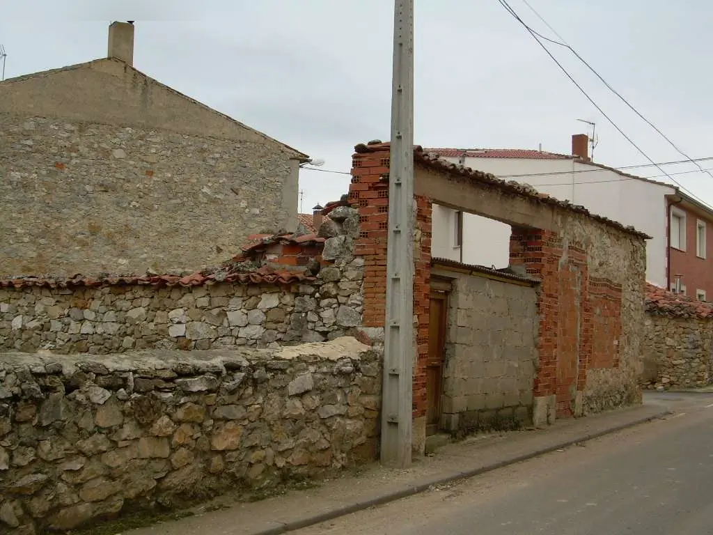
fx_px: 783
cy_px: 268
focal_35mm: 38
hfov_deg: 49.0
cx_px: 356
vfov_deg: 37.7
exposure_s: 1/105
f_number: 4.6
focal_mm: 6.3
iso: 50
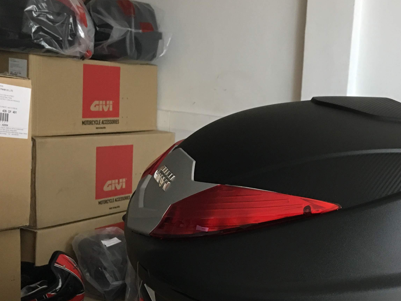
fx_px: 591
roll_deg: -4.1
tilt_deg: -11.2
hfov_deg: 35.9
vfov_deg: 28.2
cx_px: 336
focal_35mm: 51
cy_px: 222
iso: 100
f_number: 2.2
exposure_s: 1/17
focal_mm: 4.15
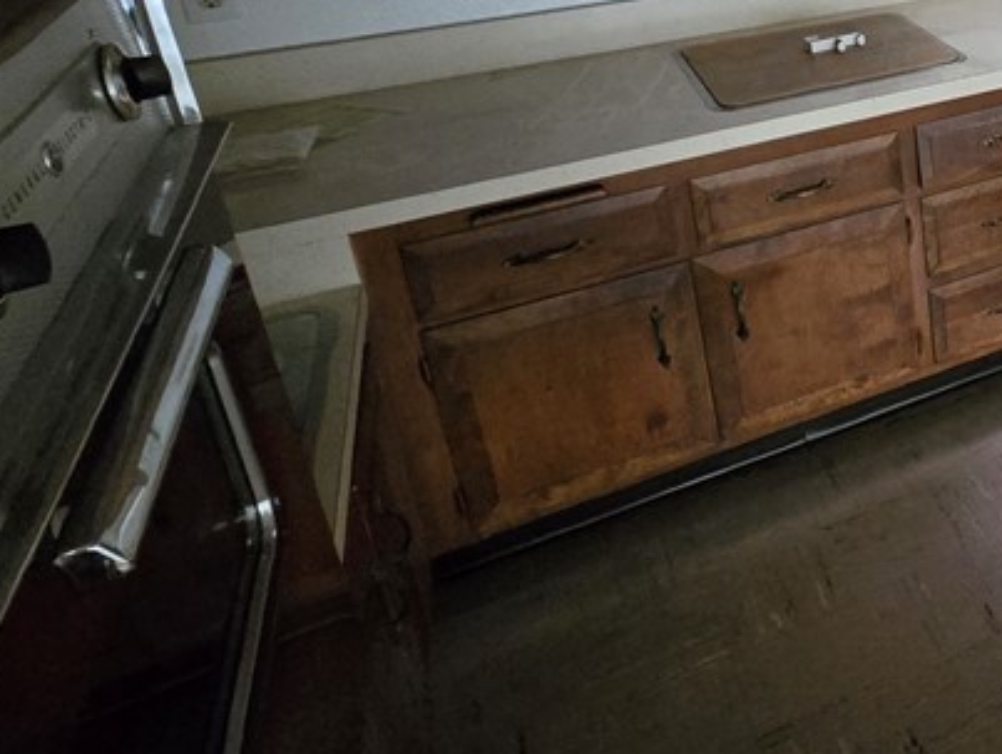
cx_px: 1156
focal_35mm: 33
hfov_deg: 41.3
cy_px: 42
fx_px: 956
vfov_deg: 39.2
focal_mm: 2.2
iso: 1250
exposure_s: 1/40
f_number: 2.2
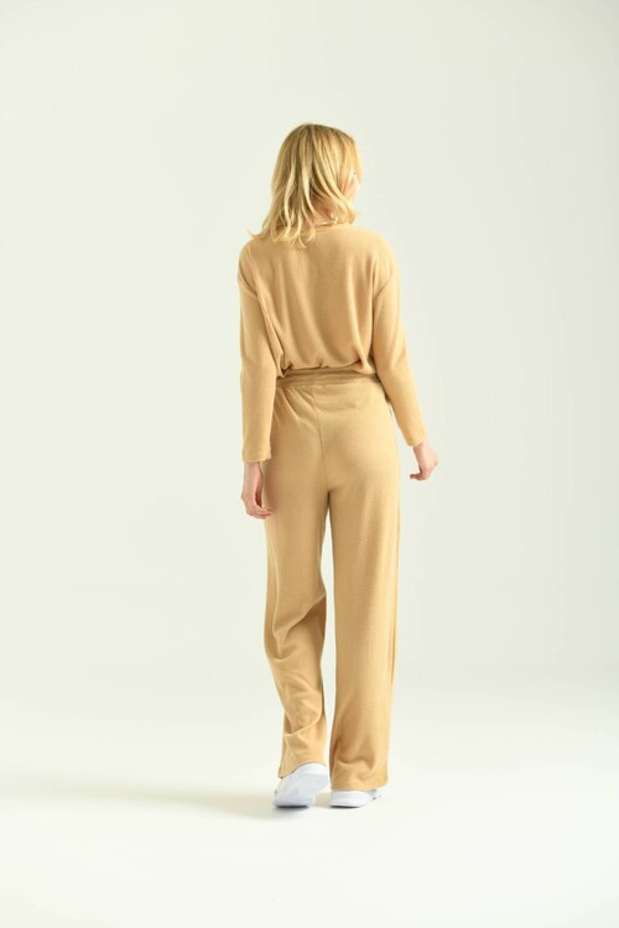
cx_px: 310
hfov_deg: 17.1
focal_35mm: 80
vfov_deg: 25.4
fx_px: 2063
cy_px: 464
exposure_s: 1/160
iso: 125
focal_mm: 80
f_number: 5.6
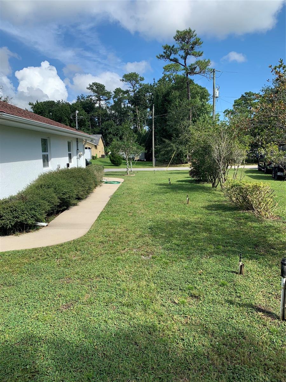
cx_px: 143
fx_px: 286
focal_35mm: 26
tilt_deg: -6.3
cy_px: 191
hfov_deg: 53.1
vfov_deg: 67.3
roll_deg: +1.1
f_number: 1.8
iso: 25
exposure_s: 1/1536
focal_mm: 4.25
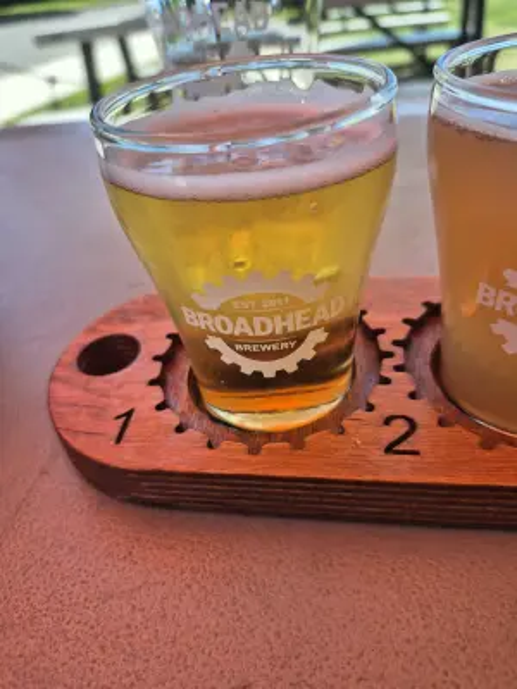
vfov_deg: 73.9
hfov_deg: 58.9
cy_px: 344
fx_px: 458
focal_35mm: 23
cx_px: 258
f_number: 1.8
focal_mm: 5.4
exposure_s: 1/387
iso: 25
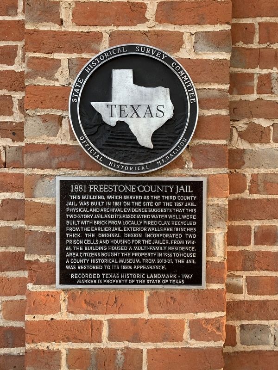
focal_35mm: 26
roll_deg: +0.2
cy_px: 185
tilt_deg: -0.9
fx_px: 278
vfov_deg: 67.3
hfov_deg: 53.1
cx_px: 139
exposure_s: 1/121
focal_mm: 4.25
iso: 80
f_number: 1.8
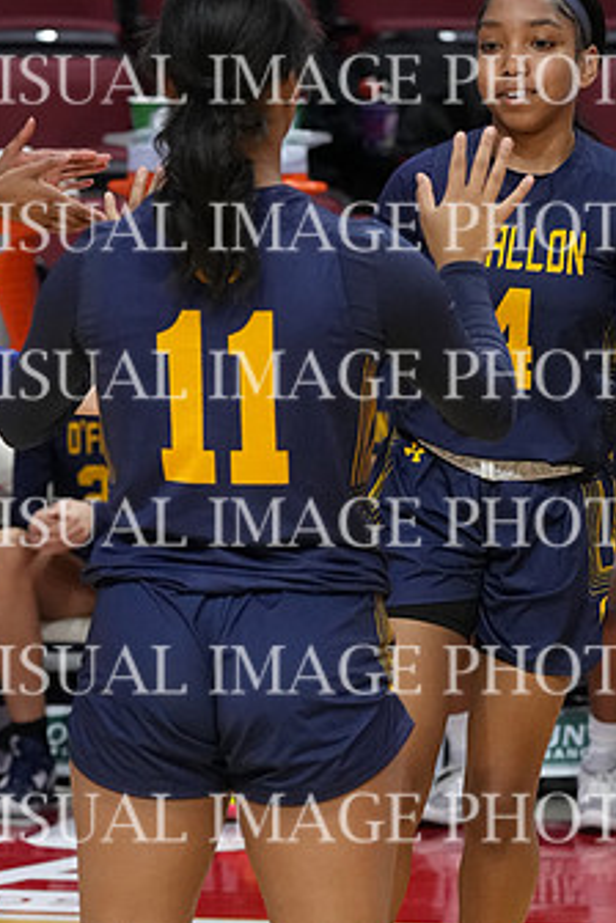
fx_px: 6416
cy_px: 596
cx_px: 425
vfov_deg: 8.2
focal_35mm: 250
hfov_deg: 5.5
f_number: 4
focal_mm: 97
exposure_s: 1/1250
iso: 4000
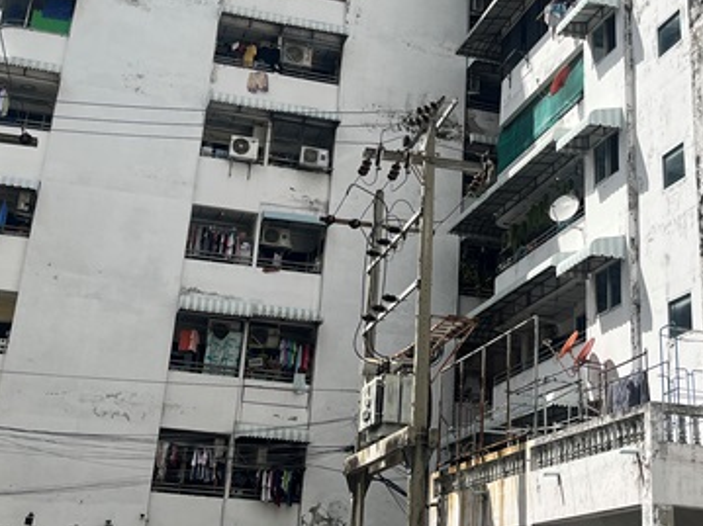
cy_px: 80
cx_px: 433
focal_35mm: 58
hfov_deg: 33.1
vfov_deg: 24.7
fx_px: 1178
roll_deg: -3.1
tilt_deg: +25.3
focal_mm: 5.1
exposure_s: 1/8403
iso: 50
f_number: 1.6
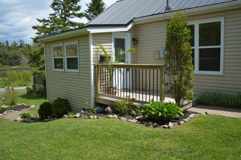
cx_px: 120
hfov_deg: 59.5
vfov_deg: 41.7
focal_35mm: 32
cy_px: 80
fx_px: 211
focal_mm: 21
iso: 100
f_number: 3.8
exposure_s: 1/800
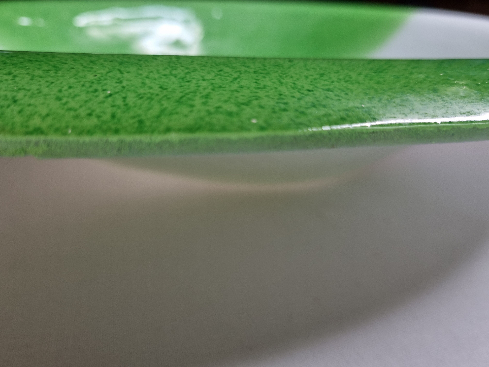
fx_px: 367
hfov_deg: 67.3
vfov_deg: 53.1
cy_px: 184
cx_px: 244
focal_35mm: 26
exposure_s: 1/128
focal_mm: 5.4
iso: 50
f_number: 1.8
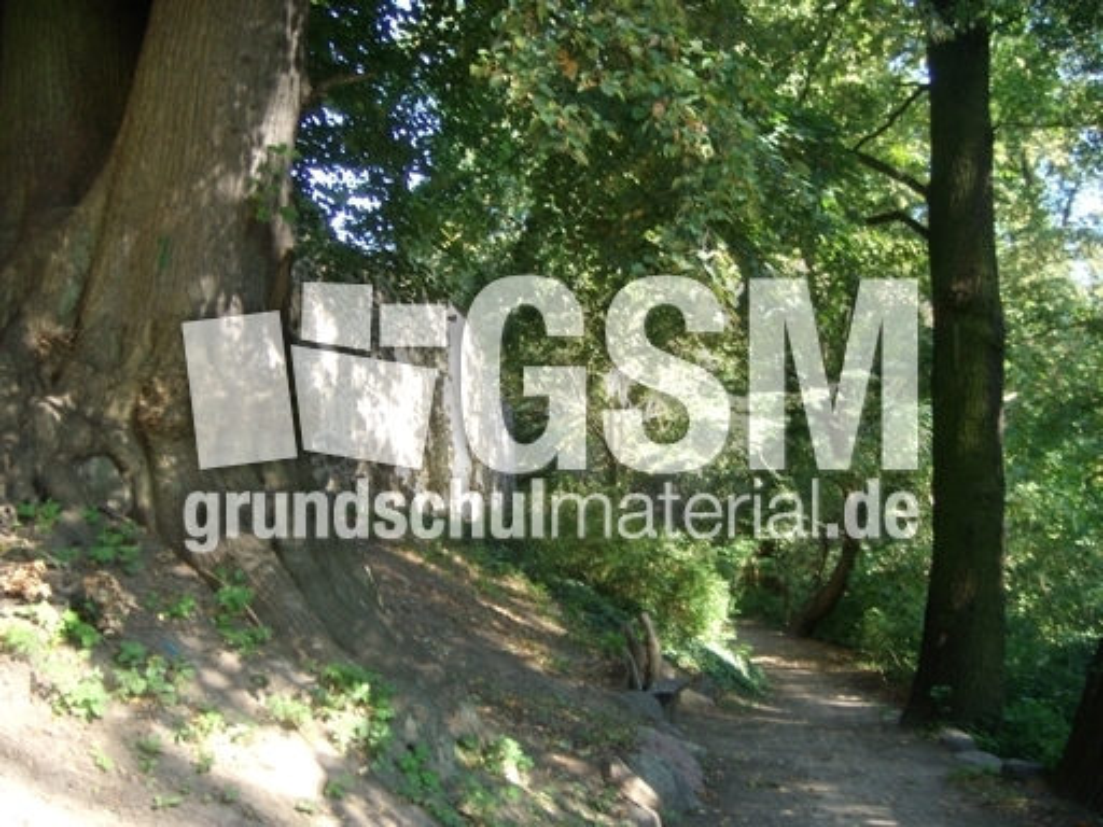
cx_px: 552
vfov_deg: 37.7
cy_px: 414
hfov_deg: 49.0
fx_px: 1211
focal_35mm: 38
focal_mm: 6.4
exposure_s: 1/49
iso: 64
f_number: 3.5
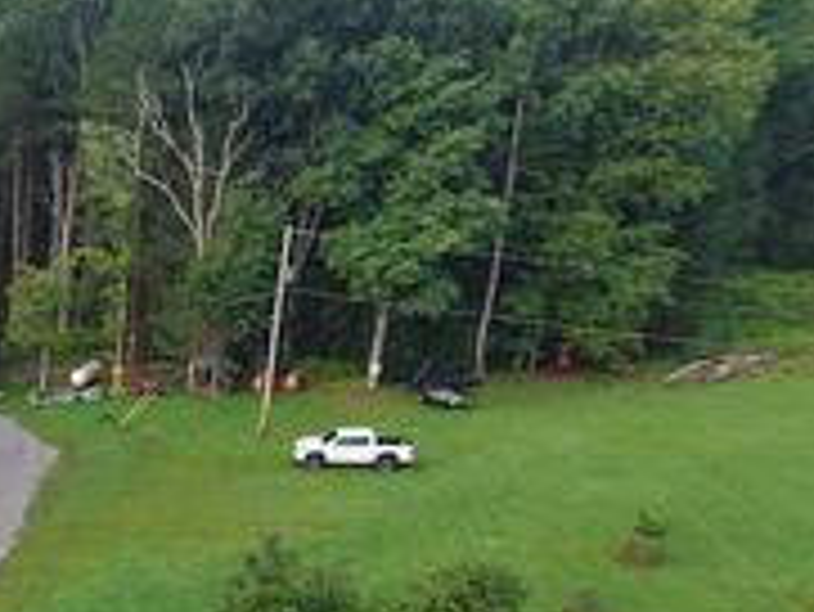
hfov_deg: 29.7
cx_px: -124
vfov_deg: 24.0
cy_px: 677
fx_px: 1341
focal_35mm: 57
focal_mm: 8.67
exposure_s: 1/320
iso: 100
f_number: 1.8
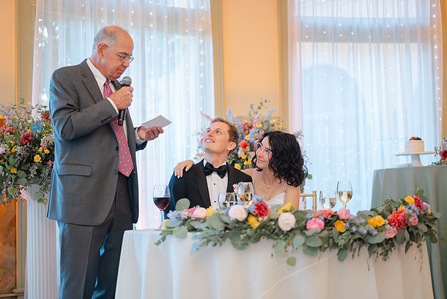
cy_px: 150
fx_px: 621
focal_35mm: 50
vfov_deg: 27.0
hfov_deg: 39.6
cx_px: 224
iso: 320
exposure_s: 1/100
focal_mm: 50
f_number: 1.8
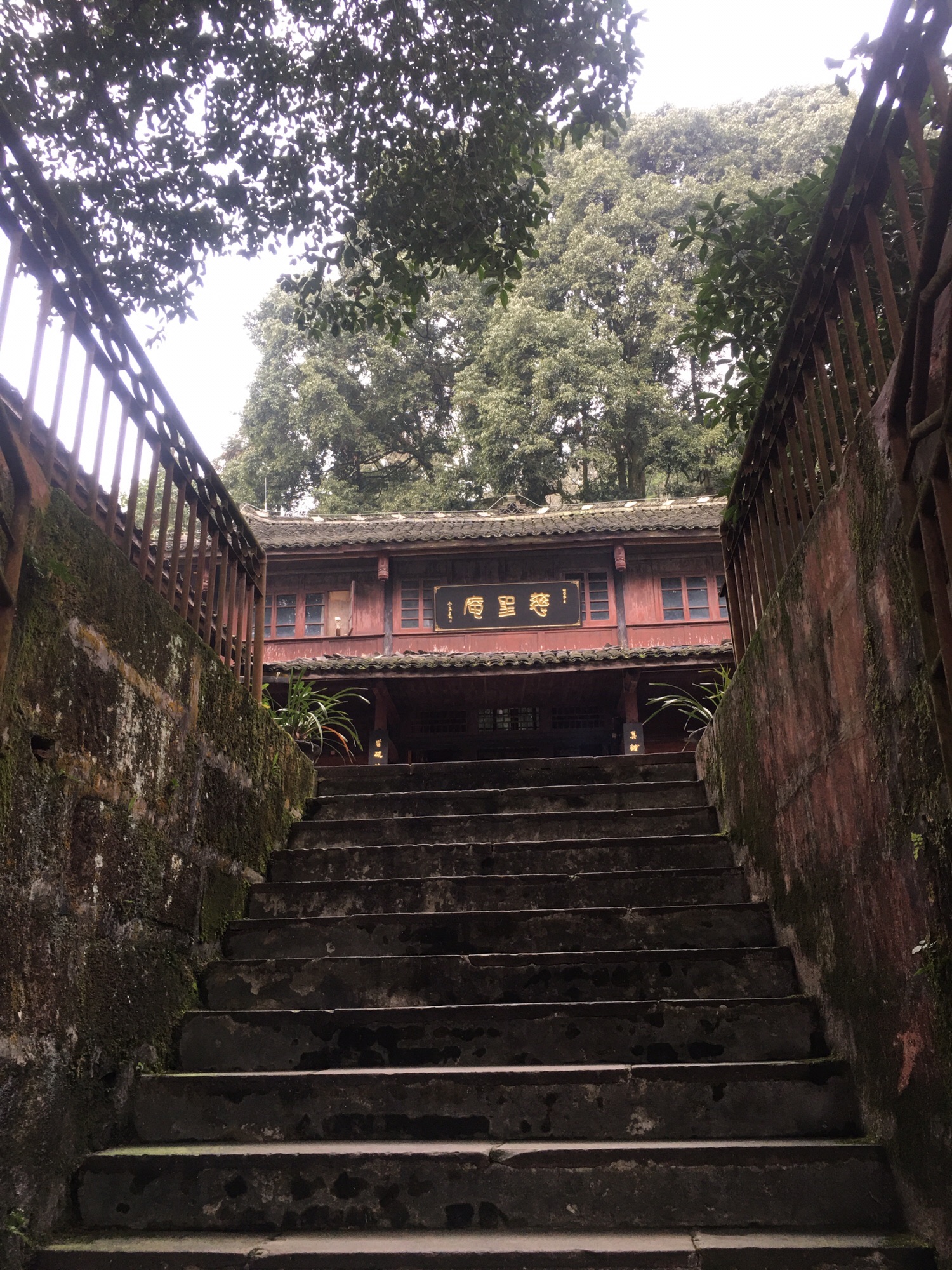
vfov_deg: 61.7
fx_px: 1063
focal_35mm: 29
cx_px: 476
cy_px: 635
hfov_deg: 48.2
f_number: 2.2
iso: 32
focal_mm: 4.15
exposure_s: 1/33
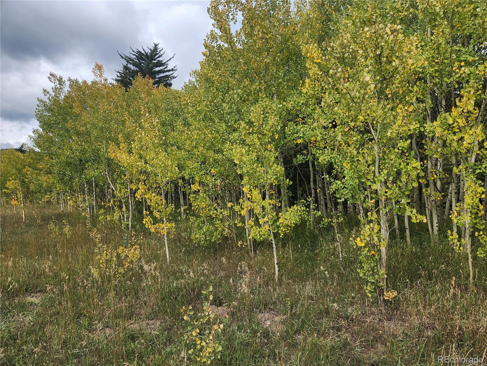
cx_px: 244
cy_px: 183
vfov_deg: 58.9
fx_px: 324
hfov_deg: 73.9
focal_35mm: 23
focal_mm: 5.4
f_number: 1.8
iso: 20
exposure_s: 1/1297
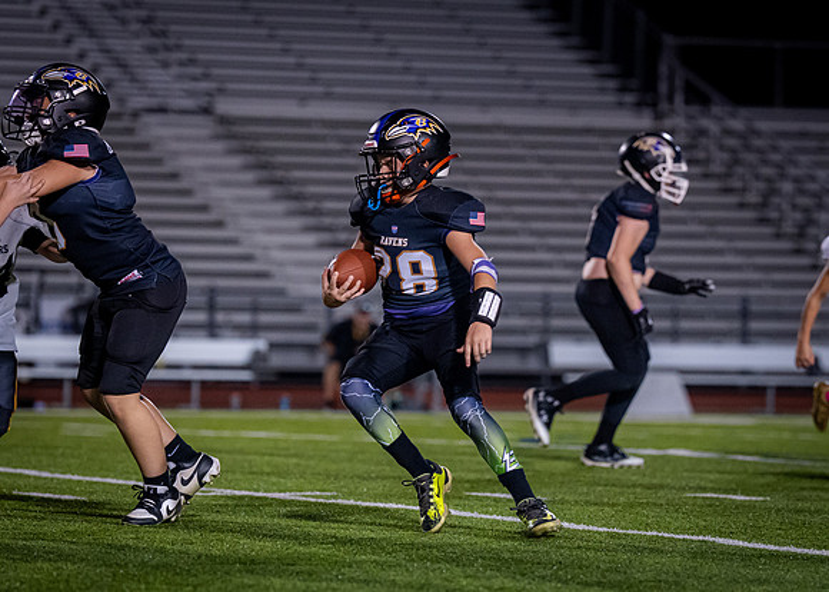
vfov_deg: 6.0
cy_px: 283
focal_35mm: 238
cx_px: 433
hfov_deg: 8.5
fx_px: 5600
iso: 2500
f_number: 2.8
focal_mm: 144
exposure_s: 1/1000
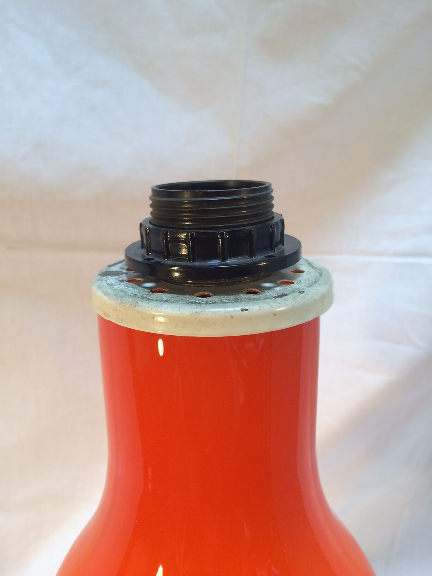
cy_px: 288
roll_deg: +1.1
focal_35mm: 29
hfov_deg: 48.2
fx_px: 483
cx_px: 216
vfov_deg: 61.7
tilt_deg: -16.3
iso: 40
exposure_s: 1/33
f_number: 2.2
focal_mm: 4.15
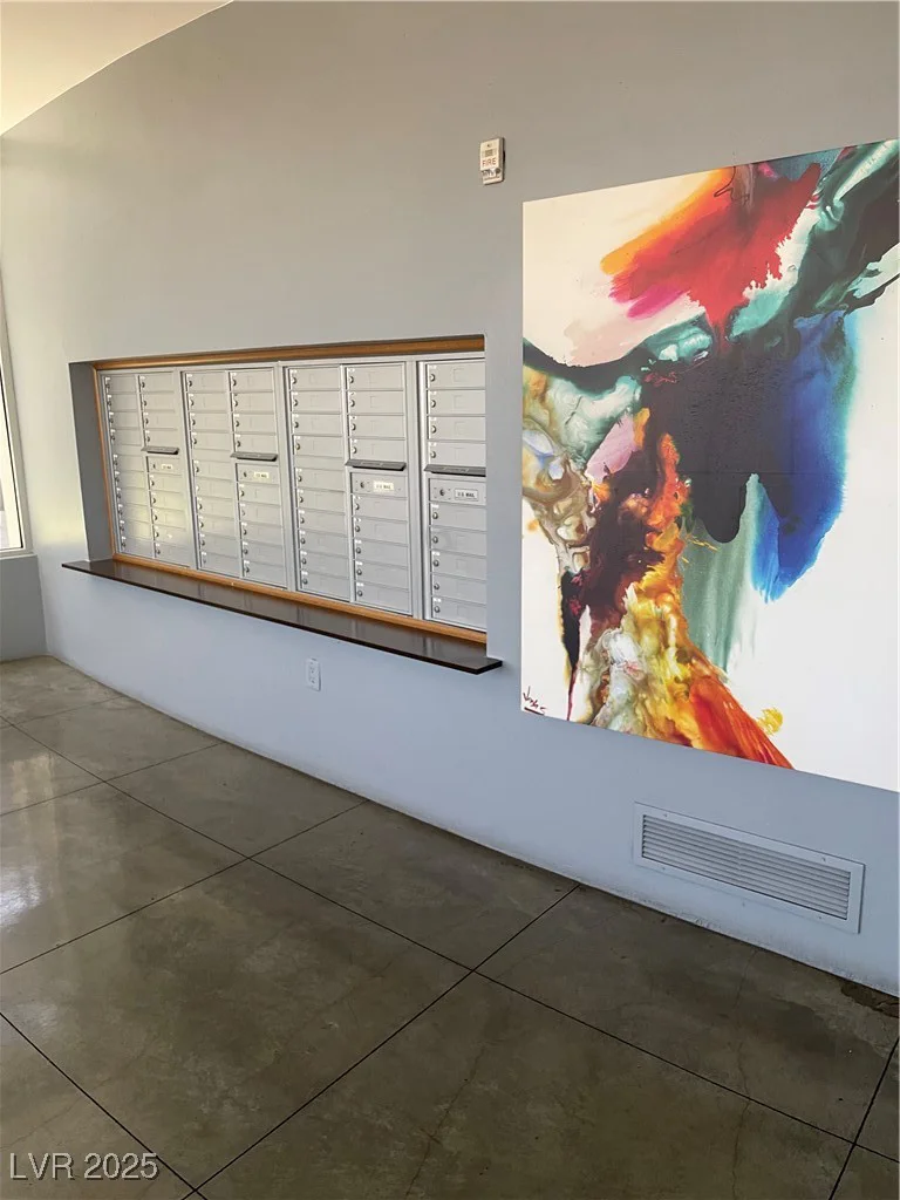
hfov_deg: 53.1
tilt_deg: -11.3
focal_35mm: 26
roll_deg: +2.2
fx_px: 901
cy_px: 600
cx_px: 450
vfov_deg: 67.3
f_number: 1.6
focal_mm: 4.2
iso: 125
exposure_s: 1/60
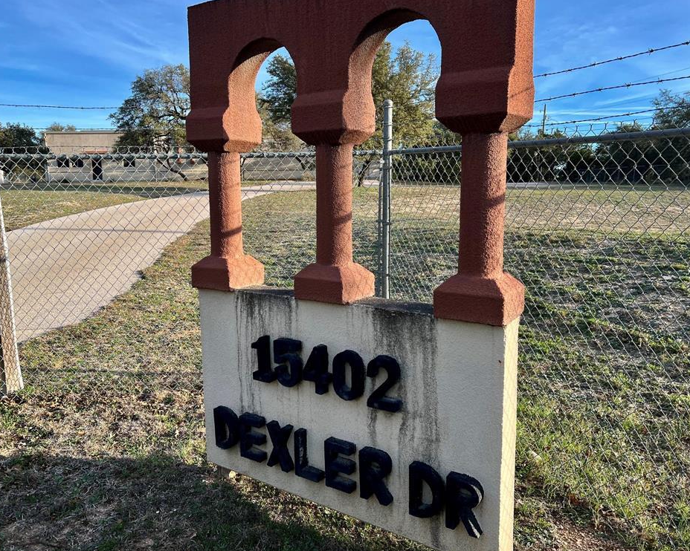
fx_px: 572
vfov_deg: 51.5
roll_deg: +1.5
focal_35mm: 28
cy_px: 271
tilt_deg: -7.2
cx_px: 325
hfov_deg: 62.2
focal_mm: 5.7
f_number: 1.5
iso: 50
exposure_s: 1/1252
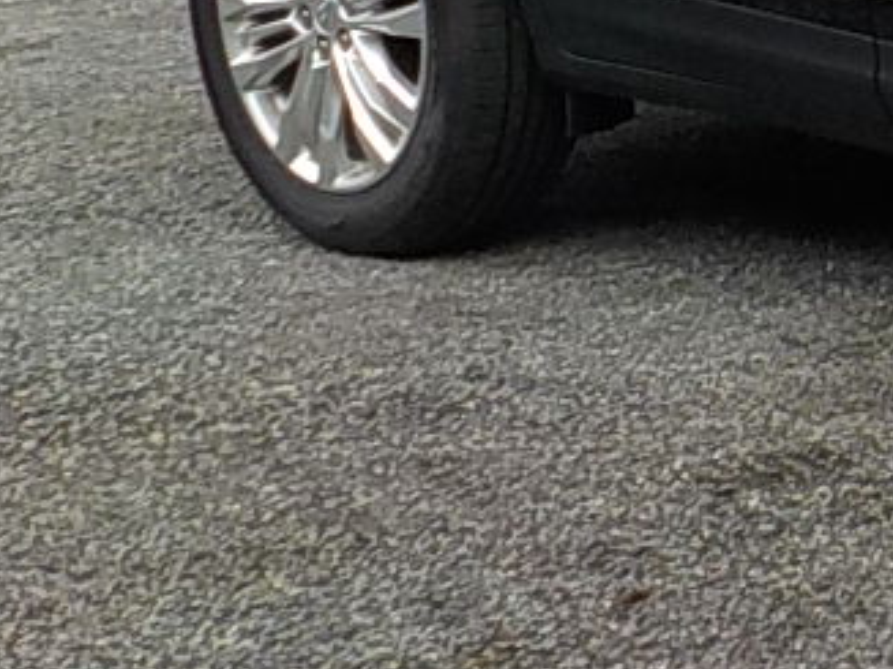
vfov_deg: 9.8
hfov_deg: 12.1
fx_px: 3791
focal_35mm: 147
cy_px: -322
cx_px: 1729
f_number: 3.3
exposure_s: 1/800
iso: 125
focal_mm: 4.1
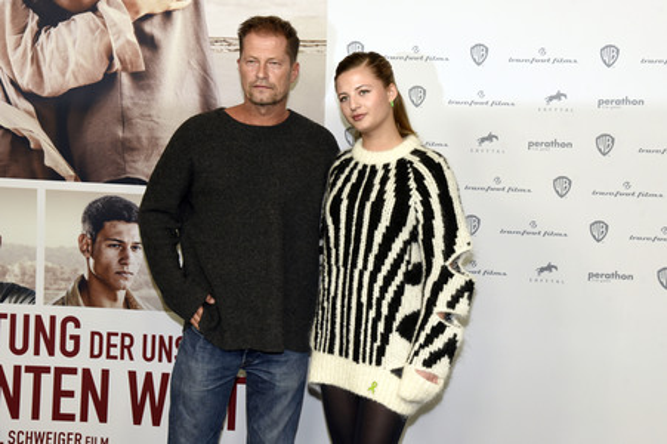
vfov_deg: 24.6
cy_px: 222
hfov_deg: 36.3
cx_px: 334
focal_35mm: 55
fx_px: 1018
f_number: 6.3
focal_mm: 55
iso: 1250
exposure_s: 1/160
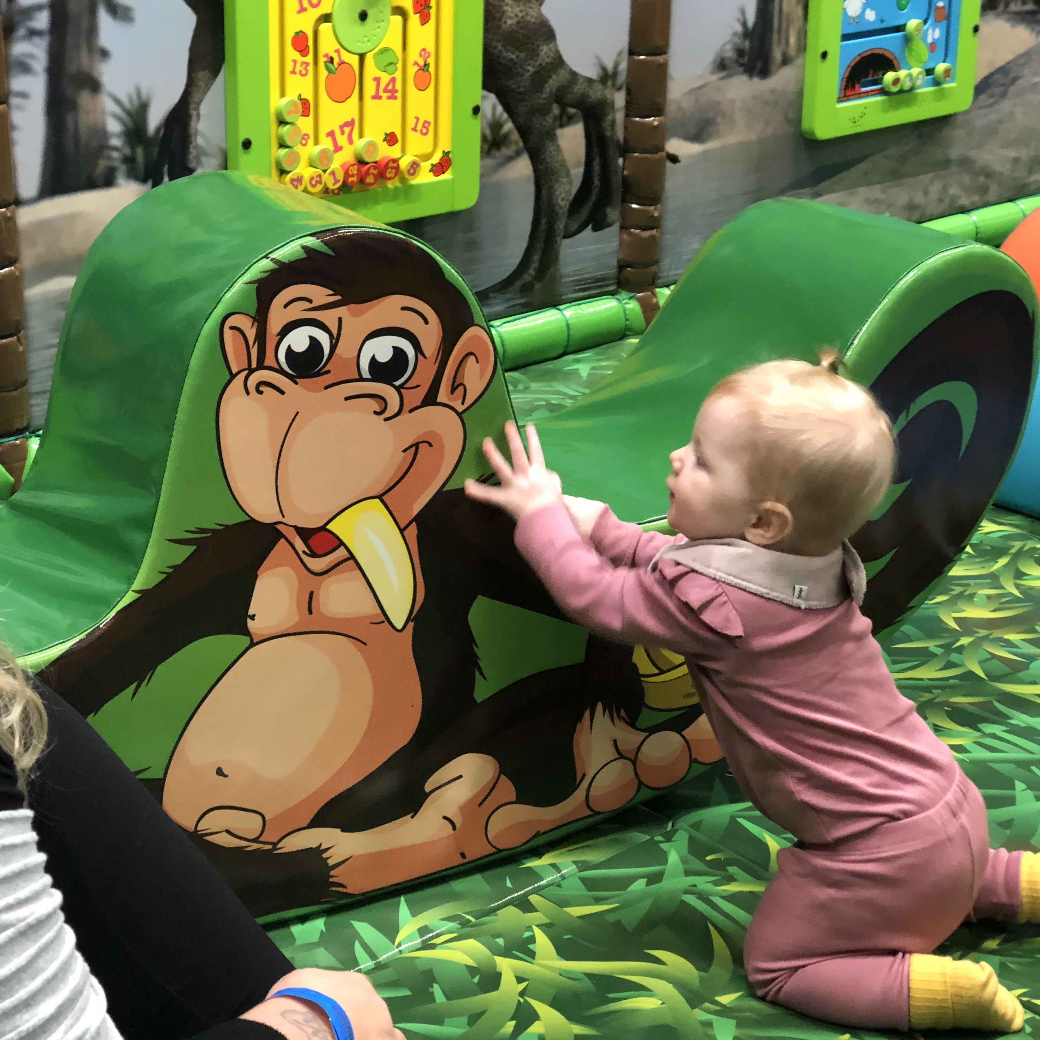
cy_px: 515
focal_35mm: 62
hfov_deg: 27.5
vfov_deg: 27.7
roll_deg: +1.3
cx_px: 343
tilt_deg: -19.7
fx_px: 2107
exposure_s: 1/20
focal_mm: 6
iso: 160
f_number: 2.4
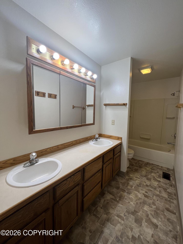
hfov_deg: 89.9
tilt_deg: -4.9
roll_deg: -0.6
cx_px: 92
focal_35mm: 13
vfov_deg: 106.2
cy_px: 122
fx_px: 92
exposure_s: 1/120
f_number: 1.8
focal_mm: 1.57
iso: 80
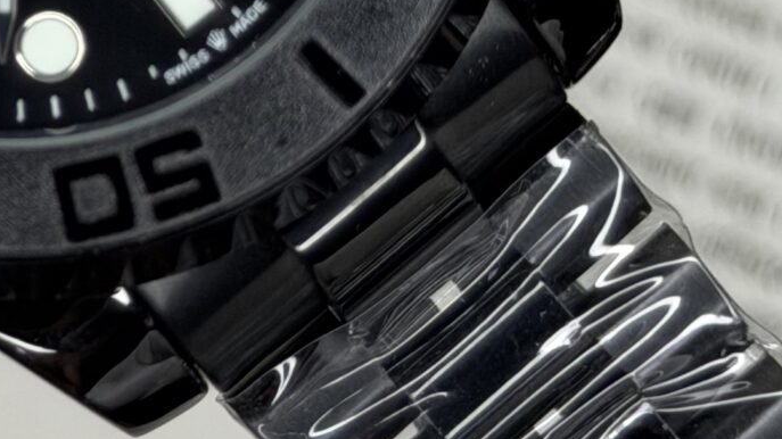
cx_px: 135
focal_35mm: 195
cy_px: -85
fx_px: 4042
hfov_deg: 11.0
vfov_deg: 6.2
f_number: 1.78
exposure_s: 1/361
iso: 64
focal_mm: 6.76
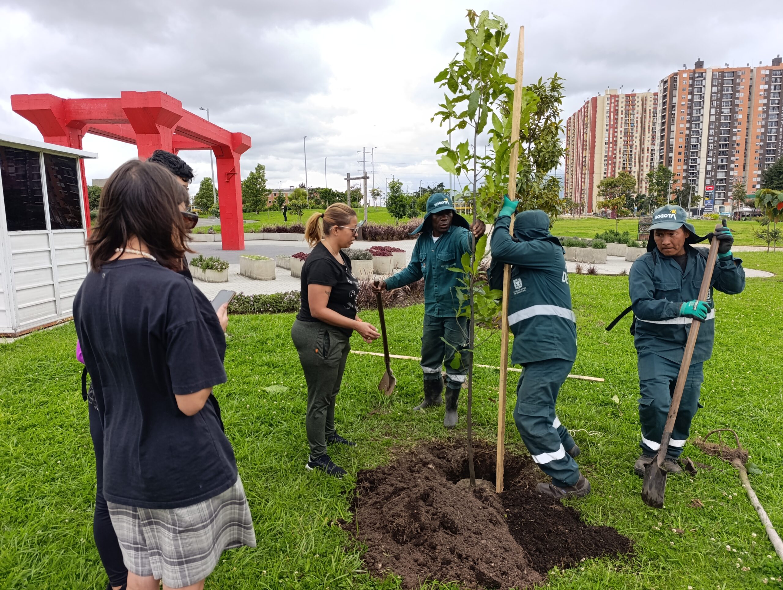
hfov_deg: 73.8
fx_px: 521
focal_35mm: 23
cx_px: 392
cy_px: 295
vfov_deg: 59.0
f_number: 1.6
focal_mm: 6.14
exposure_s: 1/257
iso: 50
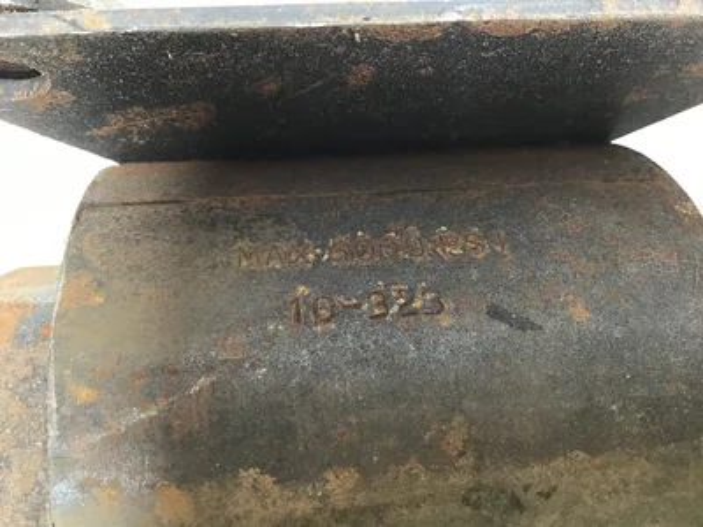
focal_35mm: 31
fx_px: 630
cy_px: 264
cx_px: 352
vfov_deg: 45.4
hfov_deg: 58.4
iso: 64
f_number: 2.4
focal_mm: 3.3
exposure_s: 1/30
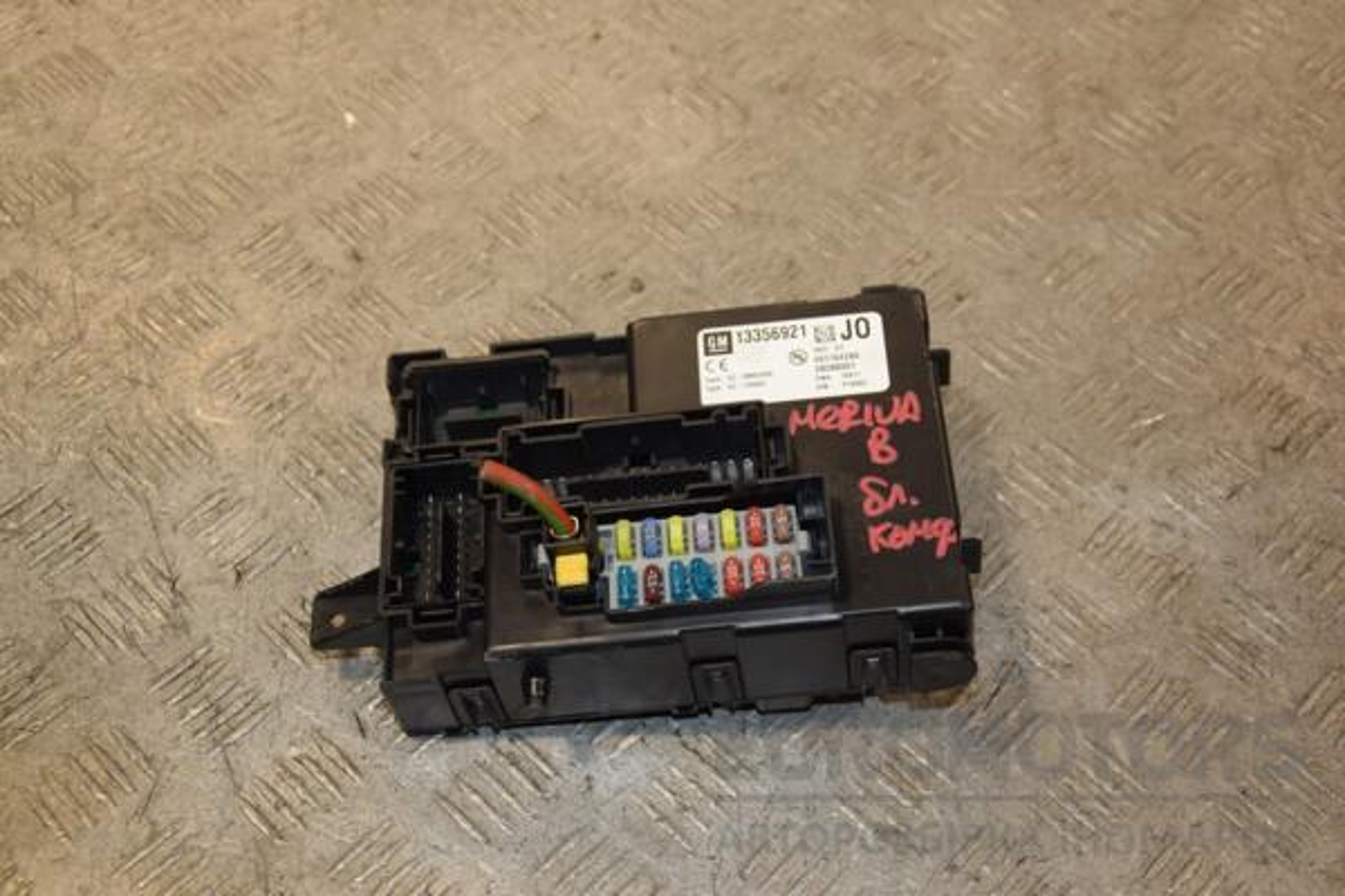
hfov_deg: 38.9
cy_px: 448
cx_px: 672
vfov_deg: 26.5
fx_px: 1905
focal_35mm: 51
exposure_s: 1/200
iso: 800
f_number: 5
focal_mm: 34
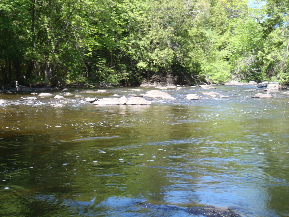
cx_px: 144
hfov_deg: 41.2
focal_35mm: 46
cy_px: 108
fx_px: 384
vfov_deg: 31.5
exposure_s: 1/60
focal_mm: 8.25
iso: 80
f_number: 4.9
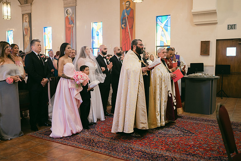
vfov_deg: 37.9
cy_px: 80
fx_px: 234
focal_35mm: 35
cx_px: 120
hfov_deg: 54.4
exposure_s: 1/320
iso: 800
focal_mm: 35
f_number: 1.2
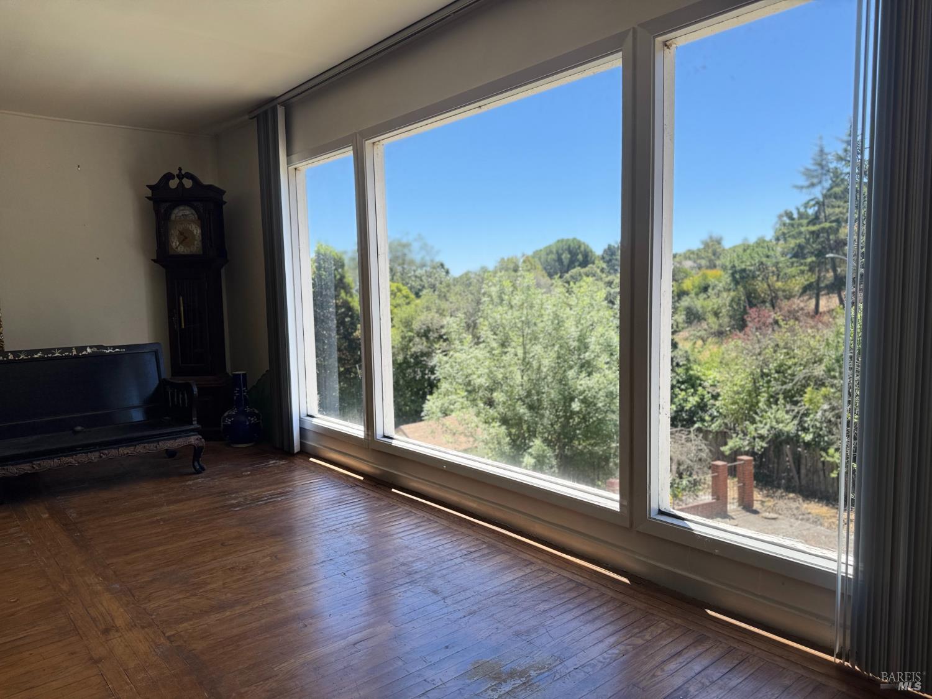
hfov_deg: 71.6
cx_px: 466
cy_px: 350
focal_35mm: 24
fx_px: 646
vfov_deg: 56.8
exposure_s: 1/802
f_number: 1.78
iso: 80
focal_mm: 6.76
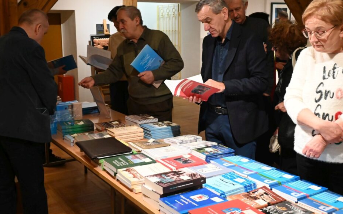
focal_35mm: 45
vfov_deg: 28.5
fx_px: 421
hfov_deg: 44.4
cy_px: 90
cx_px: 168
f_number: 8
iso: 12800
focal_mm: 40
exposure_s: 1/250
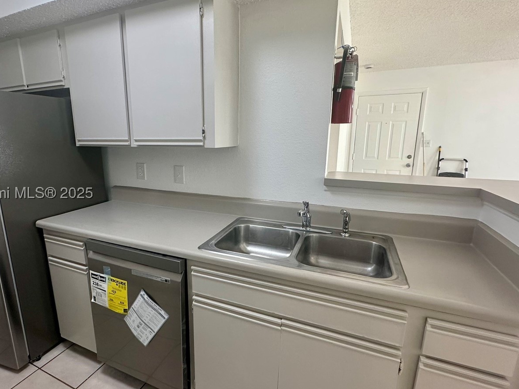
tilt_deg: -12.9
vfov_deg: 68.7
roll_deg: +0.2
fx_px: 285
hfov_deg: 84.2
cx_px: 223
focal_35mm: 19
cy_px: 196
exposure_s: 1/120
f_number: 2.2
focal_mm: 2.22
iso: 200
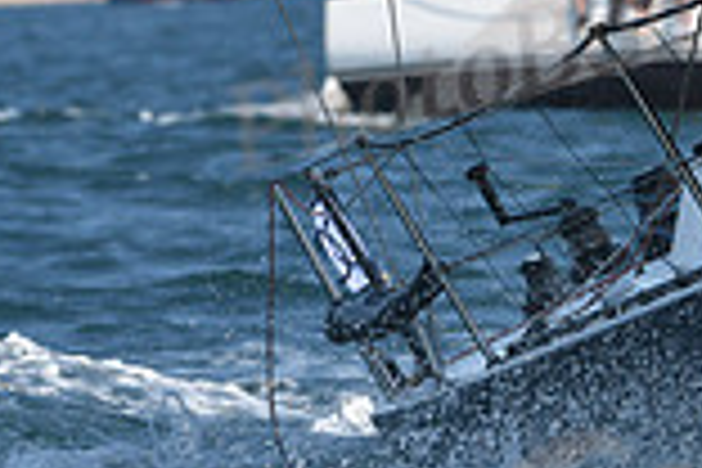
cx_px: 1098
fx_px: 20337
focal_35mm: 1043
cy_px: 227
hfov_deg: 2.0
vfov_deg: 1.3
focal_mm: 280
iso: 320
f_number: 8
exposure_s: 1/1000
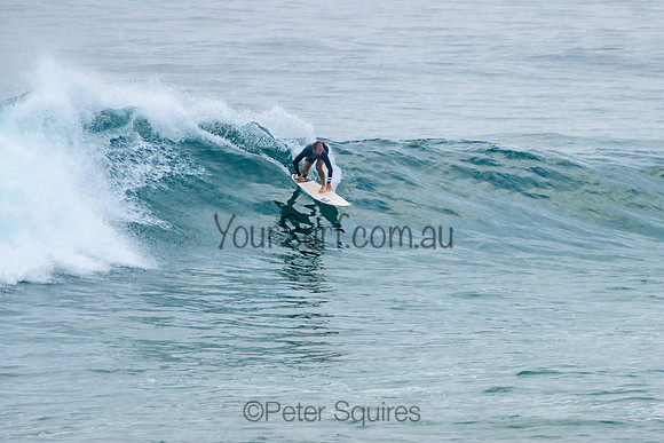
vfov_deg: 2.5
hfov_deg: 3.8
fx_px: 10136
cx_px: 454
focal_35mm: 549
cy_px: 201
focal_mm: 400
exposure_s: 1/1250
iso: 500
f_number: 5.6
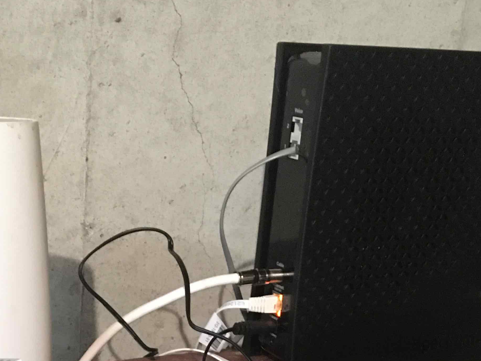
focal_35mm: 64
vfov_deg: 21.9
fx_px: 889
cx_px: 121
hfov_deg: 29.8
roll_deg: -2.1
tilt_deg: -21.5
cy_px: 383
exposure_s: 1/15
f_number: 2.2
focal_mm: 4.15
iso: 1000
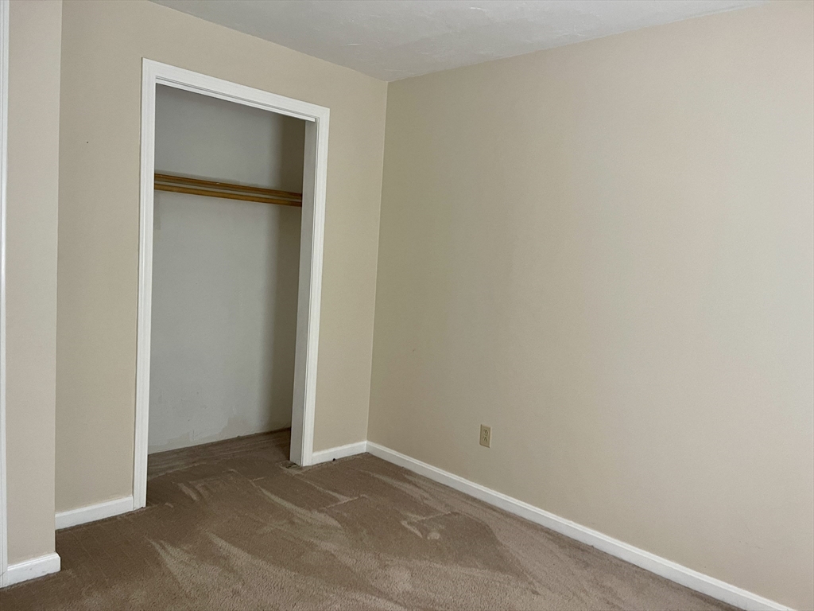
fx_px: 588
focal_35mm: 25
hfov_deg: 69.4
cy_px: 306
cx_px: 407
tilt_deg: -5.5
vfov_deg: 54.9
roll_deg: -3.2
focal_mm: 5.1
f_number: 1.6
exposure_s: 1/94
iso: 125
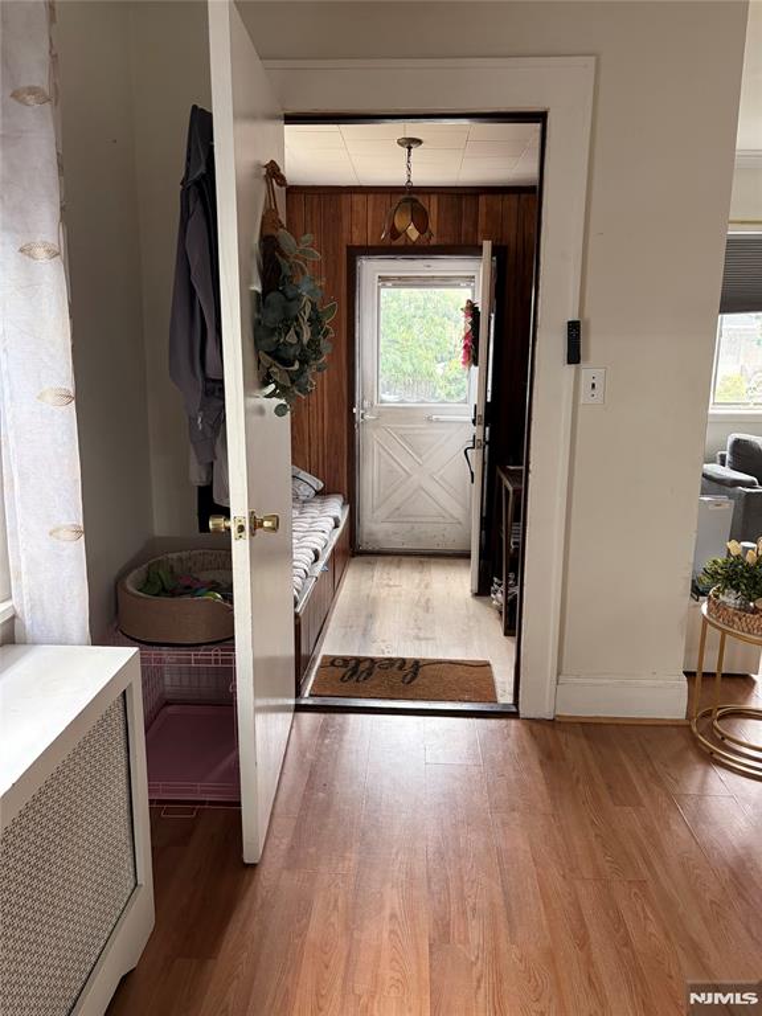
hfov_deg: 53.1
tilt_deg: -11.2
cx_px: 381
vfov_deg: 67.3
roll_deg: -0.6
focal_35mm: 26
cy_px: 508
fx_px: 763
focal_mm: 5.96
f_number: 1.6
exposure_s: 1/60
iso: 200
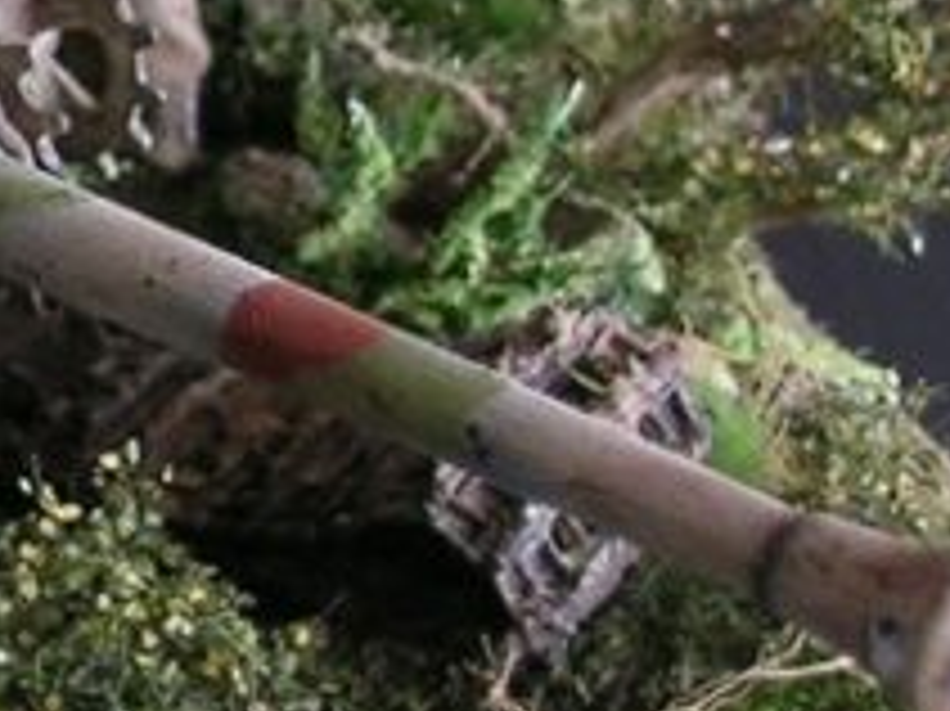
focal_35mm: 243
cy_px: -266
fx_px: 6665
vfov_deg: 6.1
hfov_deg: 7.6
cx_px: -1306
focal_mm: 10.3
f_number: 3.8
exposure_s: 1/5.5
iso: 50
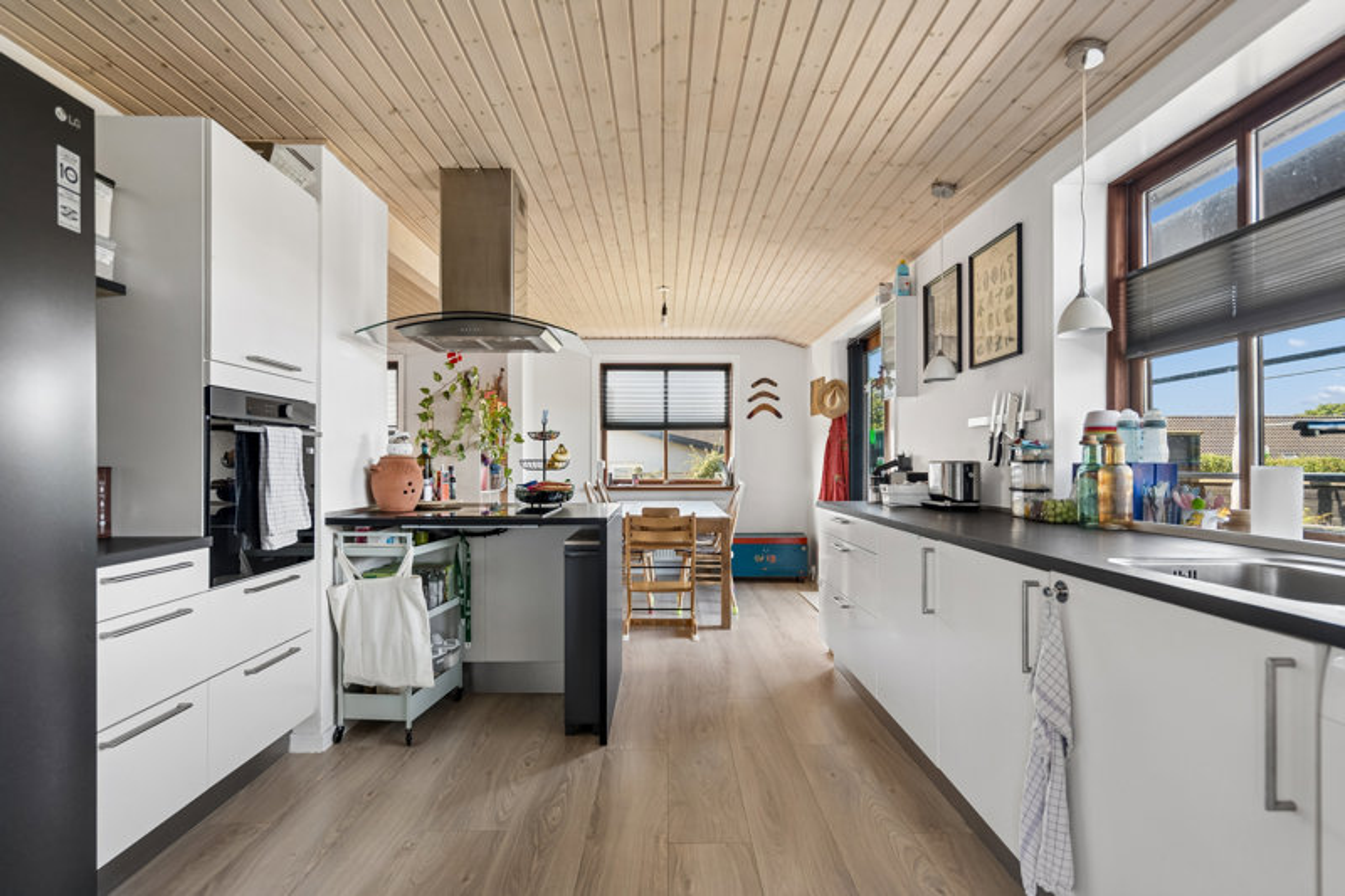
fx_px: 635
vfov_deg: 70.4
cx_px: 672
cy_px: 448
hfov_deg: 93.3
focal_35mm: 17
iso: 400
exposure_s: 1/40
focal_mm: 17
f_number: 4.5
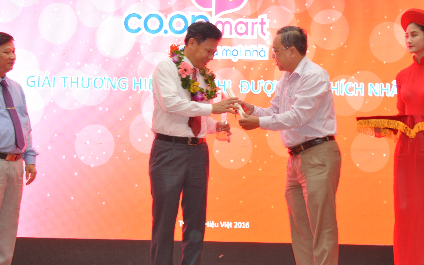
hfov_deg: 25.5
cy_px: 107
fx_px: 936
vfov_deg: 16.1
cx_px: 204
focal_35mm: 81
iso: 1000
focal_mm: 42
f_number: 5.6
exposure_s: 1/30
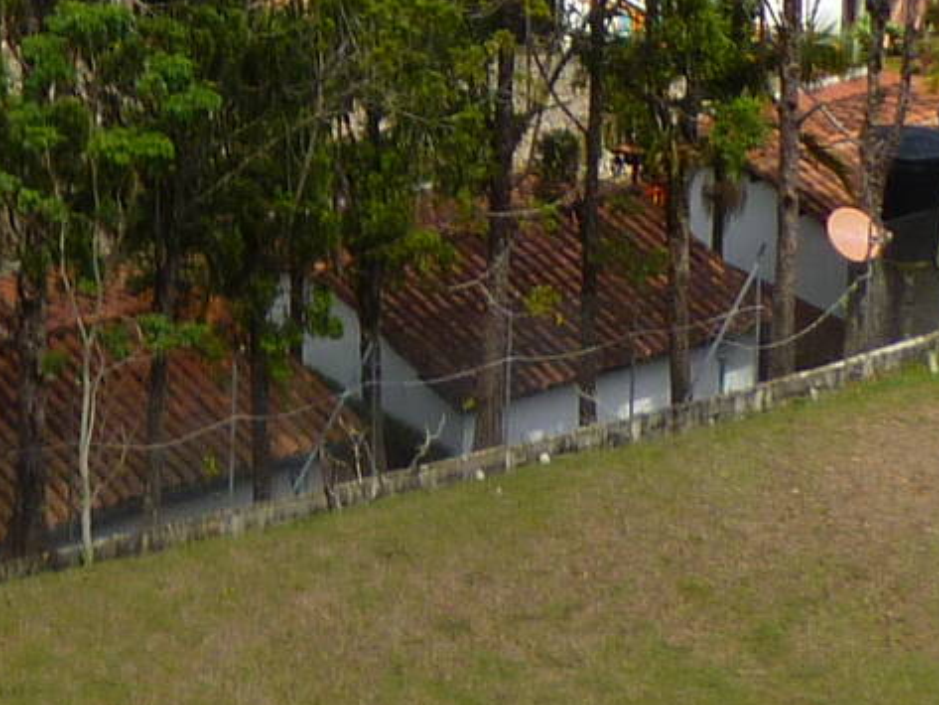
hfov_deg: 12.2
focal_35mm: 154
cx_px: -522
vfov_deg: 8.7
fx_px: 4178
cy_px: -1003
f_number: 3.3
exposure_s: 1/640
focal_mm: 5
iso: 80
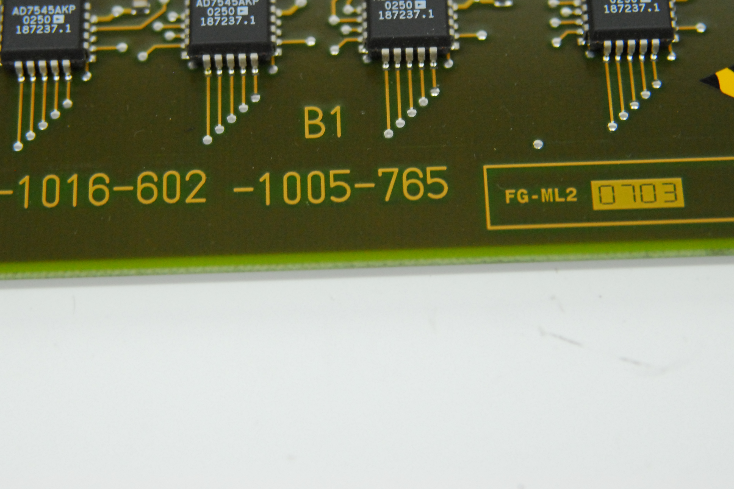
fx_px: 2752
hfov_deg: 15.2
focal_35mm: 135
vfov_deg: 10.1
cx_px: 308
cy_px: 134
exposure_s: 1/100
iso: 800
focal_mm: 62
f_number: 3.8
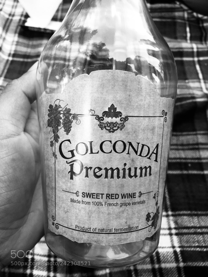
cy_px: 138
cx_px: 104
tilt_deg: -62.2
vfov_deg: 61.7
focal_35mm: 29
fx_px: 232
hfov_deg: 48.2
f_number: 2.2
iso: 32
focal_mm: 4.15
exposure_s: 1/117
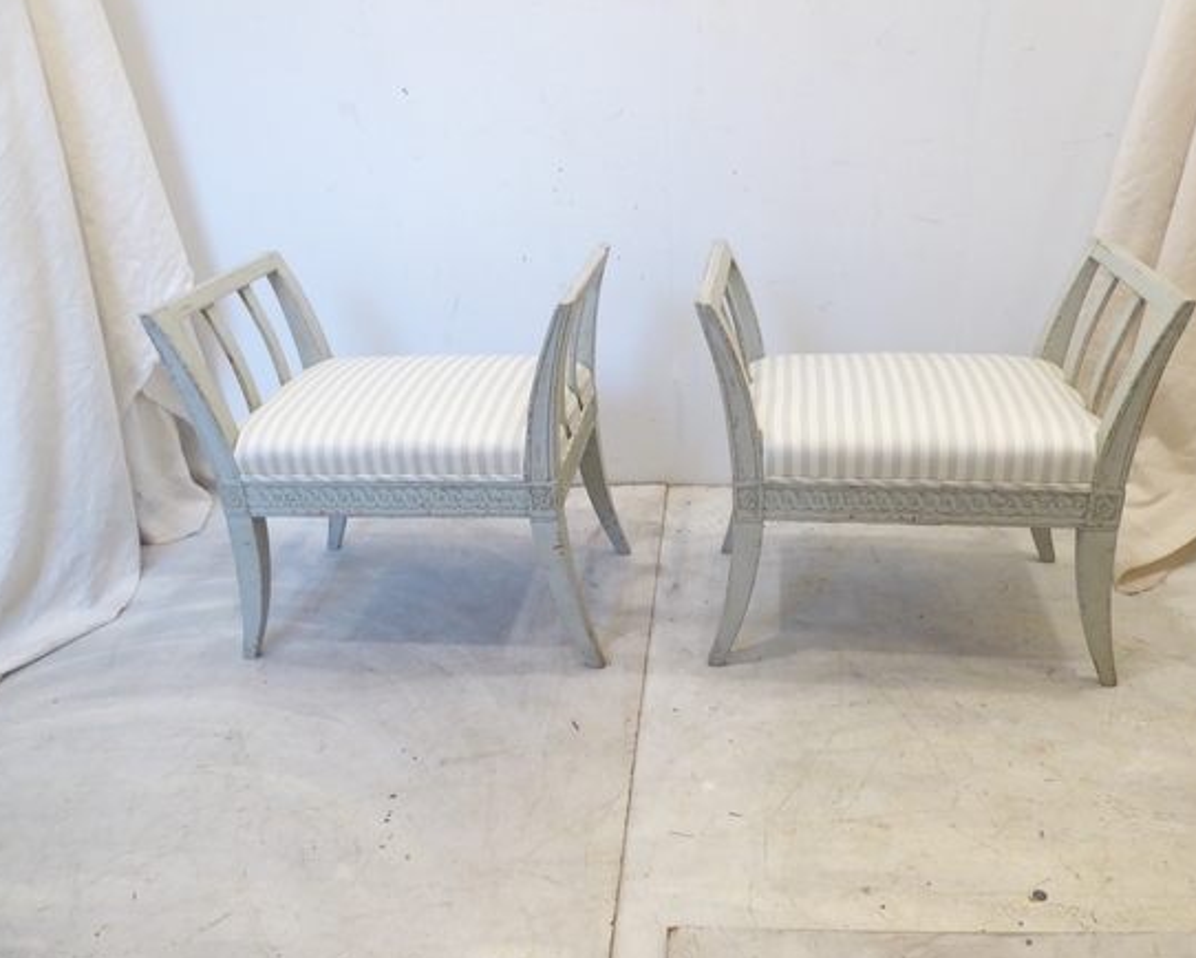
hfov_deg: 64.0
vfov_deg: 53.2
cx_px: 647
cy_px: 477
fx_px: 956
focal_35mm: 27
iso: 400
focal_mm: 4.3
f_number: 3.3
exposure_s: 1/20
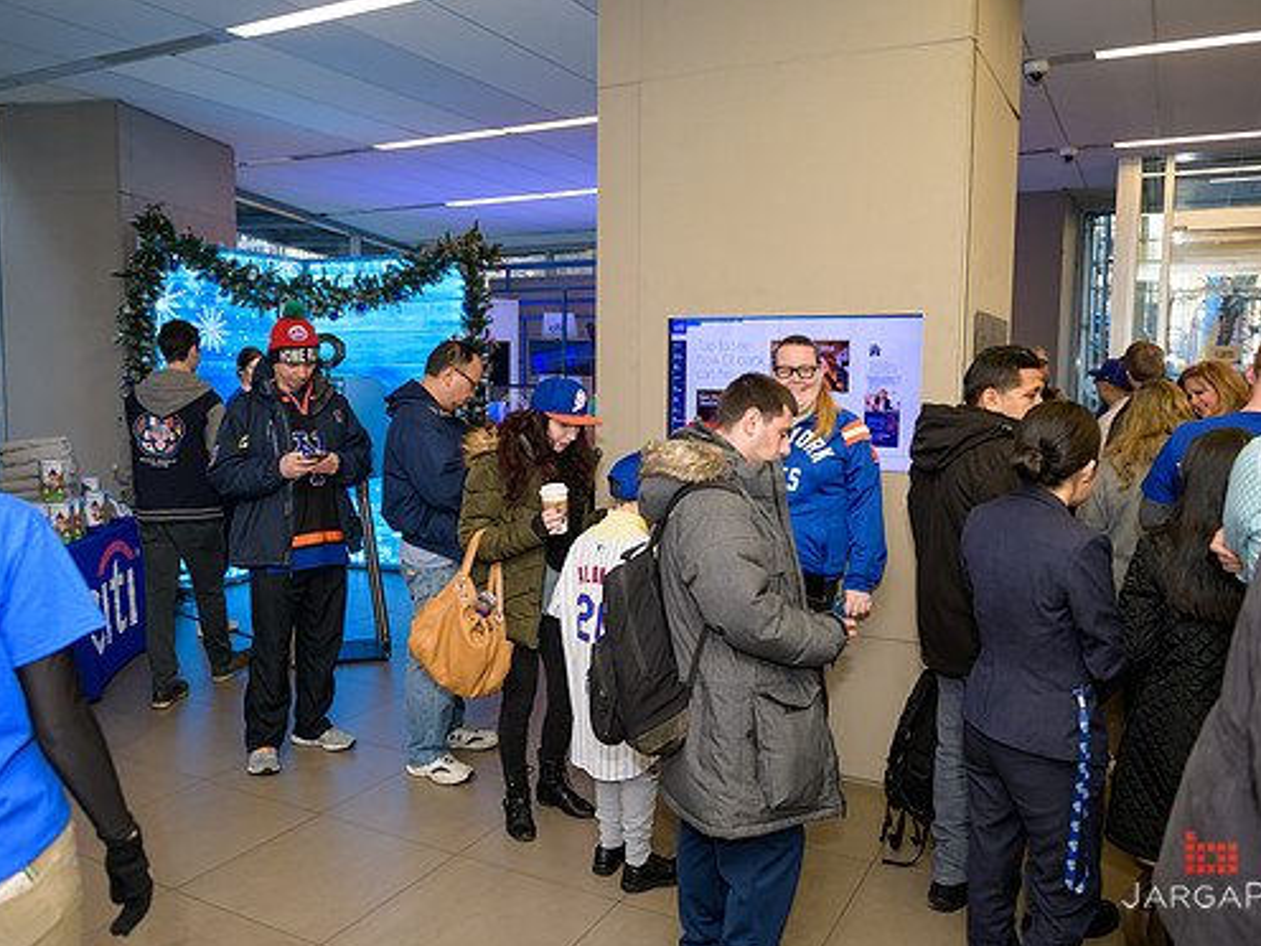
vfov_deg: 51.4
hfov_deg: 65.3
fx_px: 984
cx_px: 628
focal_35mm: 27
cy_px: 472
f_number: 3.2
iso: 400
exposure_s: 1/125
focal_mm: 24
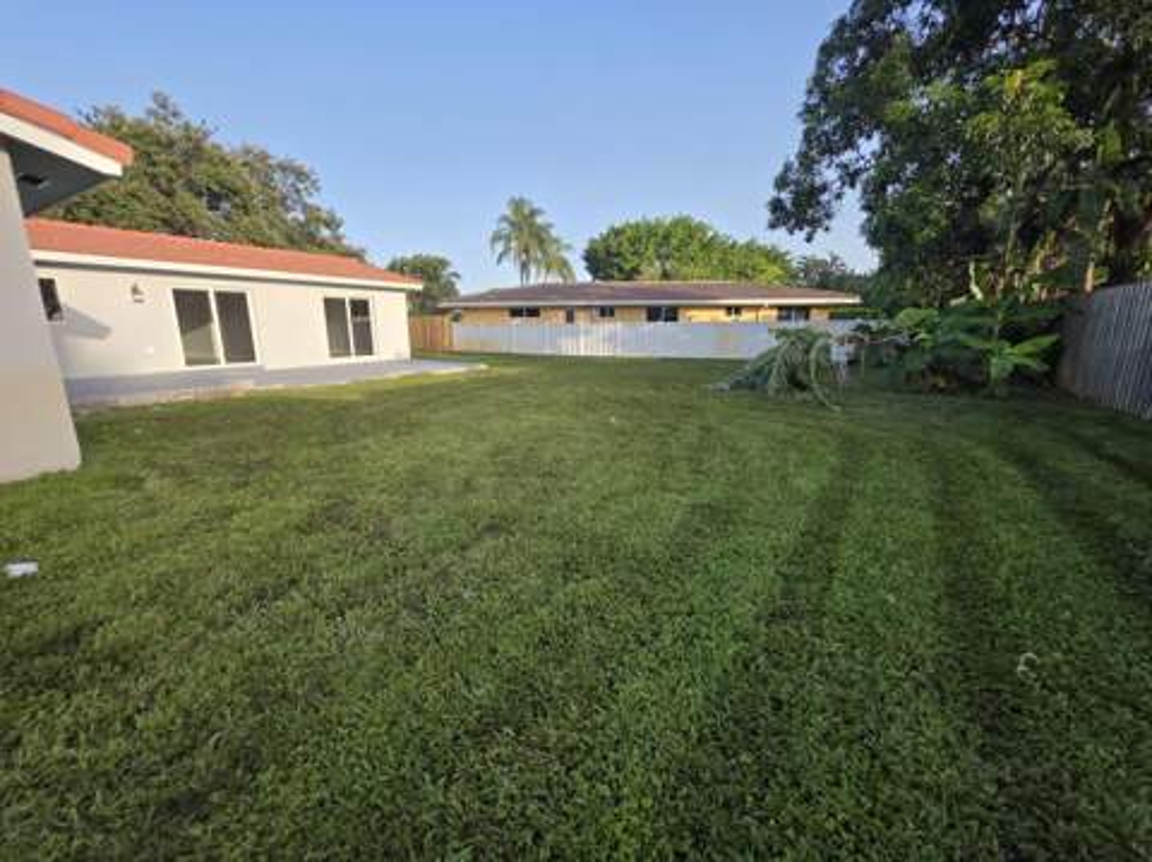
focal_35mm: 13
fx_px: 432
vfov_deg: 89.8
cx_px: 576
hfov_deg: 106.2
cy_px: 431
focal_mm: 2.2
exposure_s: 1/2000
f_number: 1.9
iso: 125
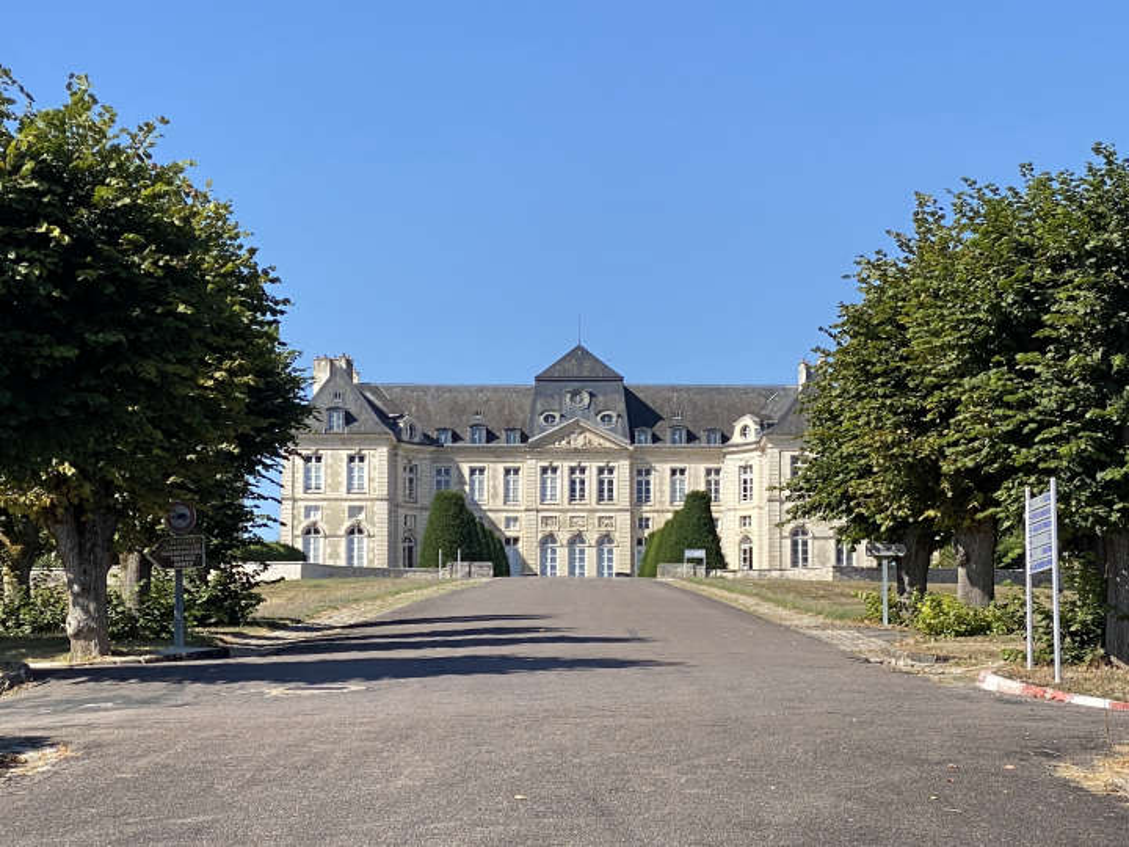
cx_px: 564
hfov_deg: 36.8
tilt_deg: +6.6
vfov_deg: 28.0
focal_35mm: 52
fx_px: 1696
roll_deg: -0.8
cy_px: 424
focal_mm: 6
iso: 20
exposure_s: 1/1115
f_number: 2
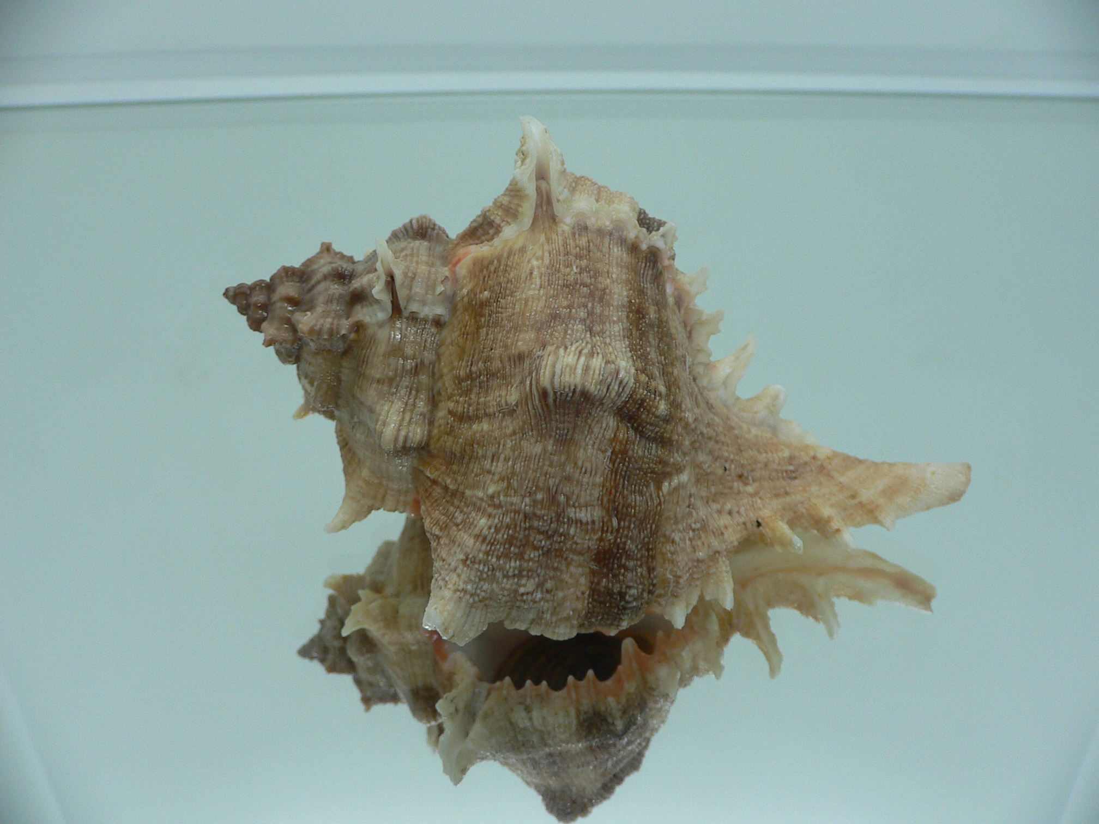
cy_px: 412
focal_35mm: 35
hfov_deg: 52.6
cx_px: 550
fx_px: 1111
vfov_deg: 40.7
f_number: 2.8
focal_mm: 4.6
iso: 80
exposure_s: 1/60
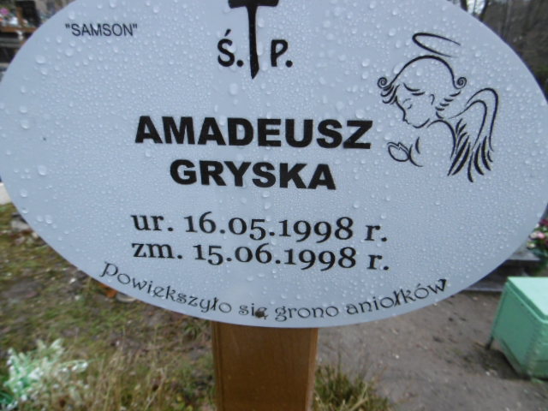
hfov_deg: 71.6
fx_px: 380
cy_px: 206
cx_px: 274
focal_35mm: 24
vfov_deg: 56.8
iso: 250
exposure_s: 1/60
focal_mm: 4.3
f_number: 3.1
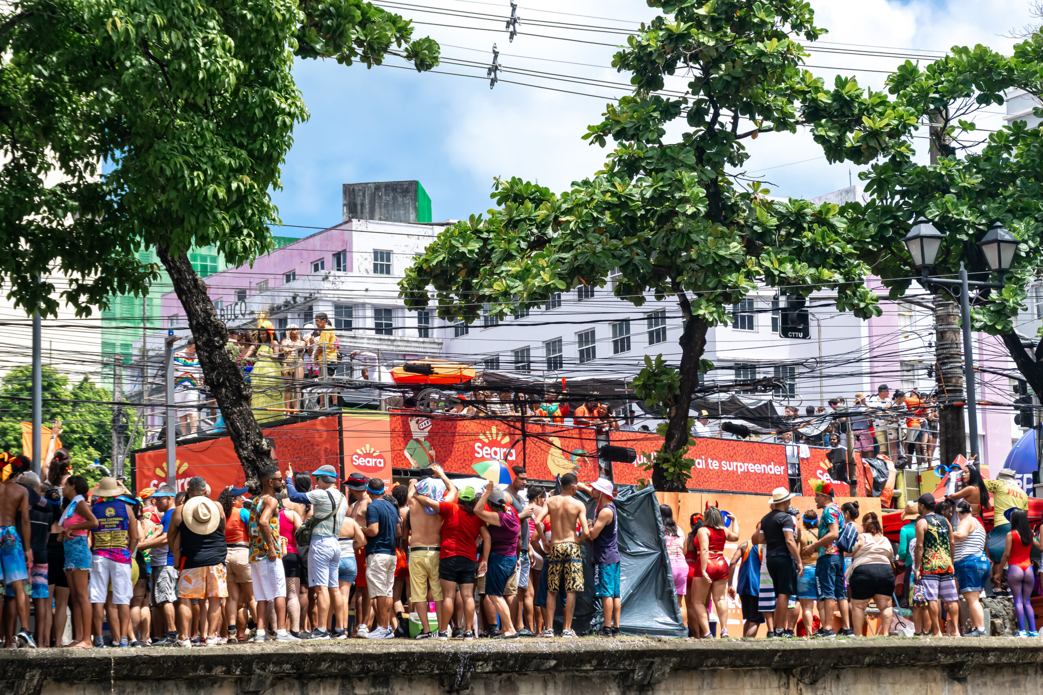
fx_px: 2607
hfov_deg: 22.6
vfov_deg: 15.2
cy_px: 348
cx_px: 522
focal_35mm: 90
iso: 200
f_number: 9
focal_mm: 60
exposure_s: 1/500
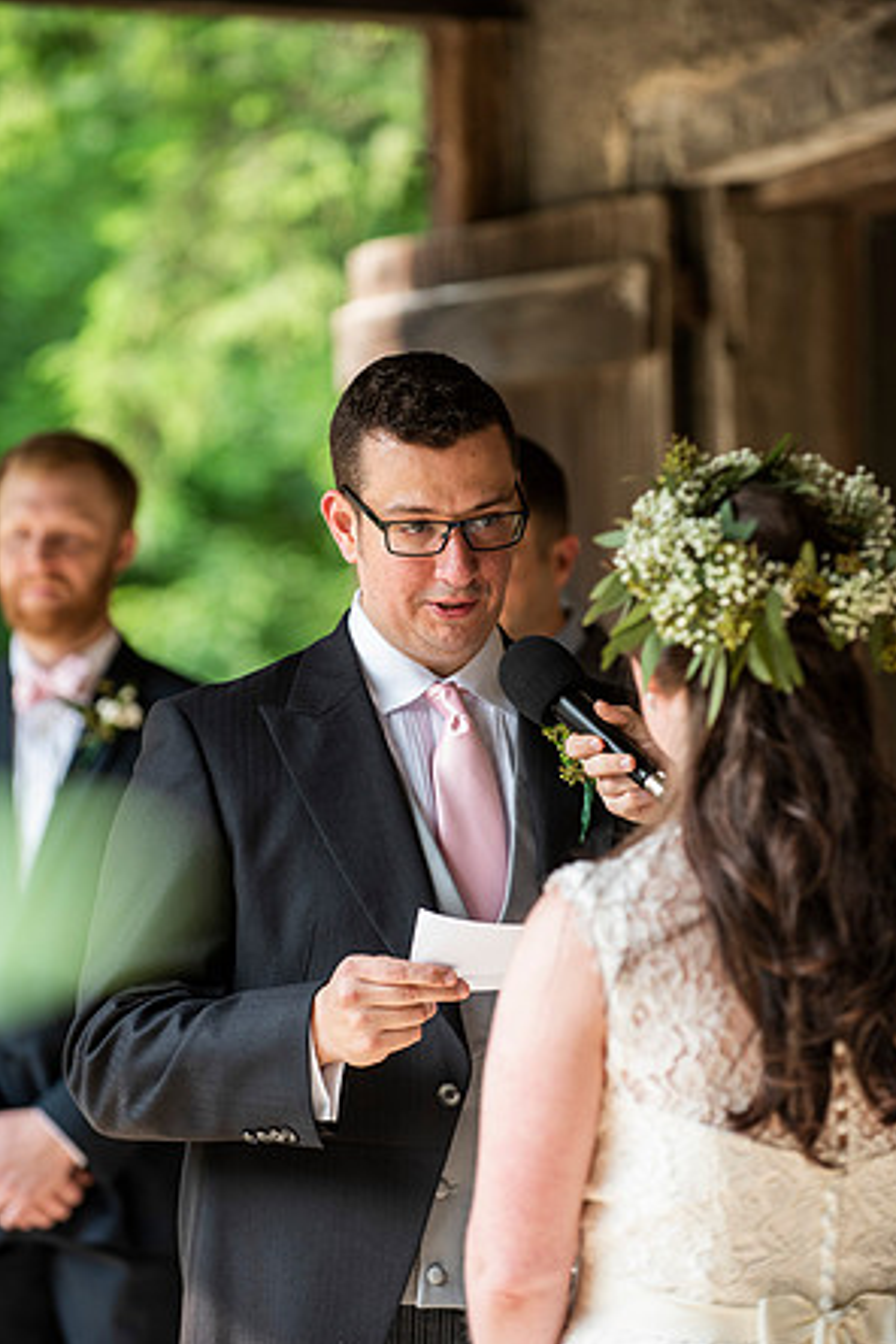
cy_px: 678
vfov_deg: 12.7
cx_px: 451
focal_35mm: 162
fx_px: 6048
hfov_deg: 8.5
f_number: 3.5
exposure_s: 1/500
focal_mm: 160
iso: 400
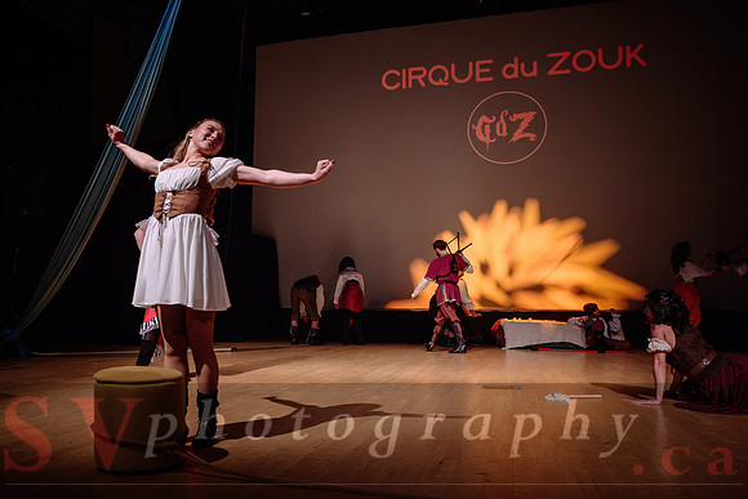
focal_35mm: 31
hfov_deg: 59.8
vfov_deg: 42.1
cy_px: 283
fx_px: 647
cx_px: 324
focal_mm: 27.5
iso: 1600
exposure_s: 1/250
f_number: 2.8
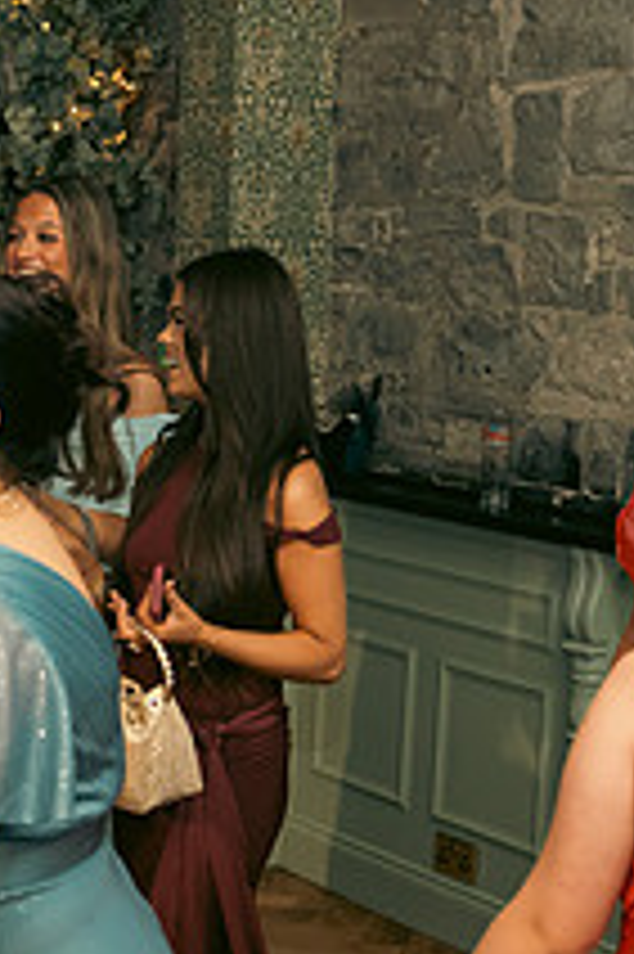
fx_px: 2249
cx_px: 67
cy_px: 641
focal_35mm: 85
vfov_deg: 23.8
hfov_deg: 15.9
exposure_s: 1/160
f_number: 3.5
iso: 2500
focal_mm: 31
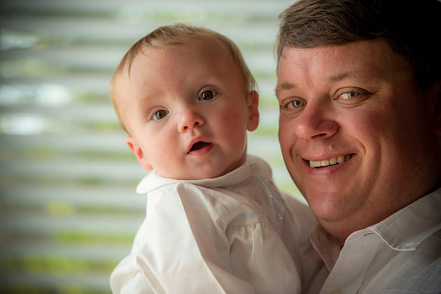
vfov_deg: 9.1
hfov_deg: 13.7
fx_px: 1836
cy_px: 147
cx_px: 220
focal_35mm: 150
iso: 200
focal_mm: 150
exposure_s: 1/80
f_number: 2.8
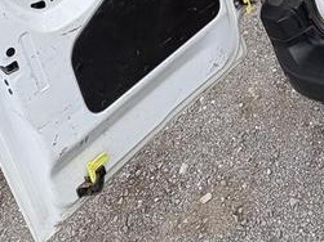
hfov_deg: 37.9
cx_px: 207
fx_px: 468
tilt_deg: +0.9
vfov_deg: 23.5
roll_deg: +11.8
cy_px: -117
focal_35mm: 50
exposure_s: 1/438
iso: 40
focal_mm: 2.22
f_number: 2.2
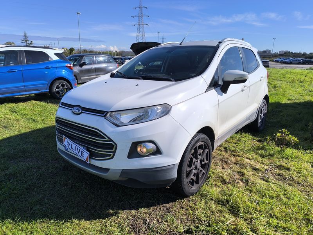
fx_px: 208
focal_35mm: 23
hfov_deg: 73.9
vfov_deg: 58.9
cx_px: 156
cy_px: 118
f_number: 1.65
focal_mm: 6.14
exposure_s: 1/1319
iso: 50
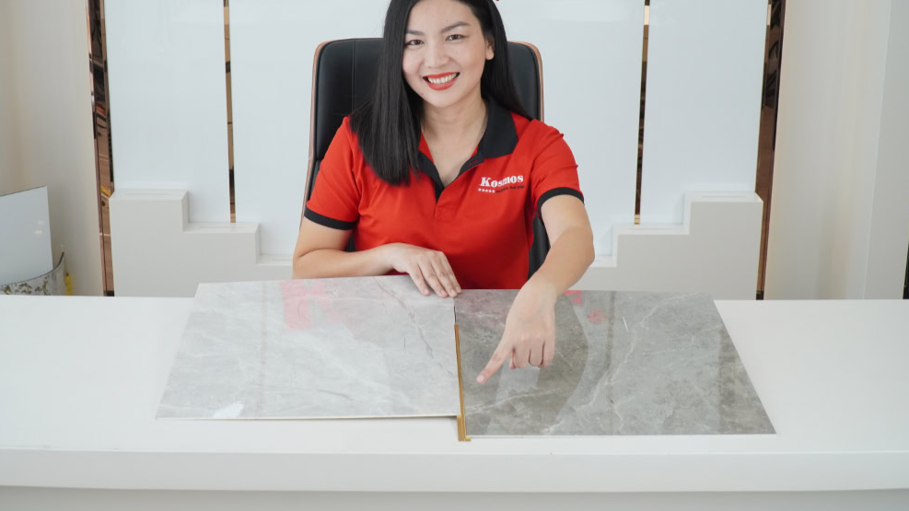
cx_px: 455
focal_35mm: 53
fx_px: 1266
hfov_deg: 39.5
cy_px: 217
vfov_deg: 22.8
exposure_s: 1/160
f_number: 9
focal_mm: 33
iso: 1250
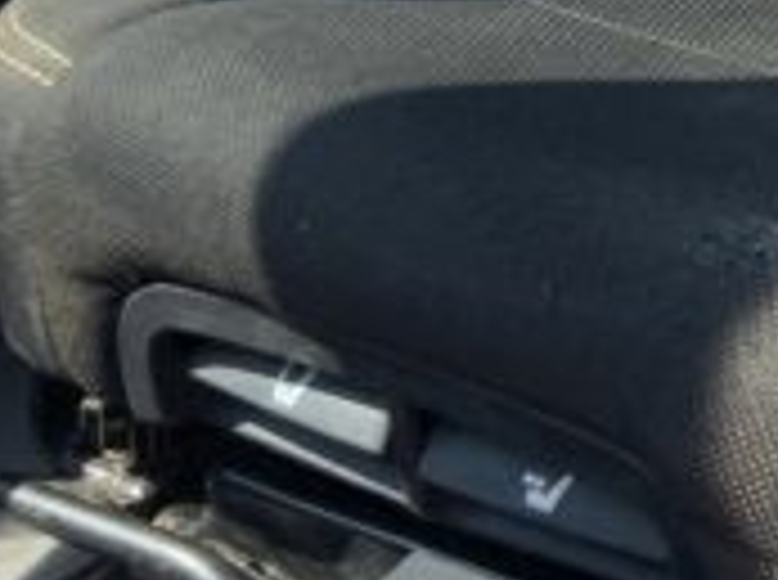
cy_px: -346
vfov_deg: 8.4
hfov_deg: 10.8
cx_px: 1403
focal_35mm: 172
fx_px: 3858
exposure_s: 1/394
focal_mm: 3
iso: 16
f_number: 1.8
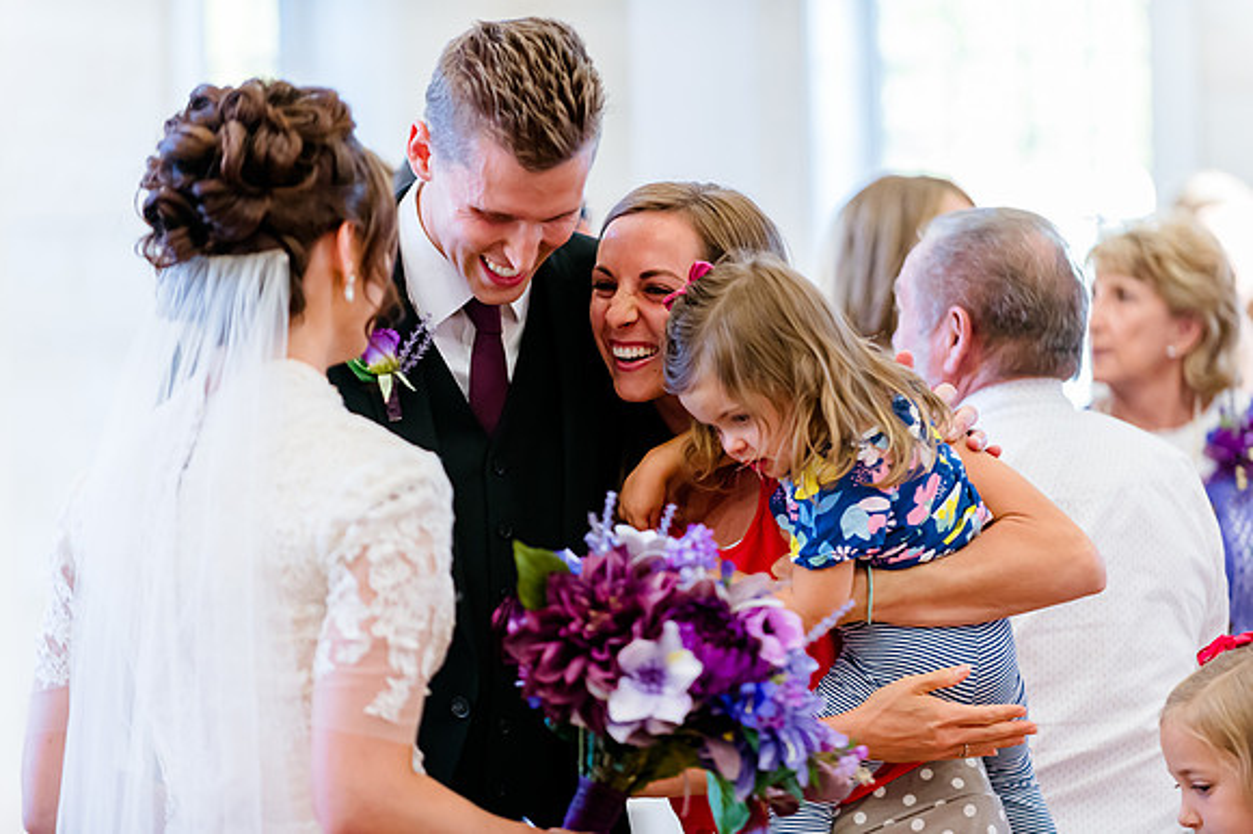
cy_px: 417
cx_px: 626
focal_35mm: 160
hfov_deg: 12.8
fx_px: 5566
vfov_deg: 8.6
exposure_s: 1/400
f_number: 2.8
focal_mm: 160
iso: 2000
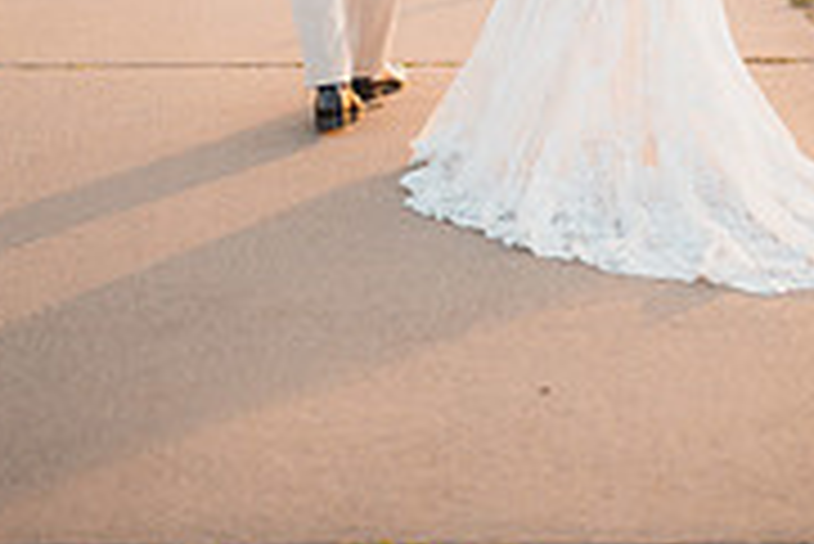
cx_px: 427
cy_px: -369
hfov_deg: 16.5
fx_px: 2806
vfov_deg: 10.5
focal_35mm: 124
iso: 125
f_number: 1.2
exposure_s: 1/500
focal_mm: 50
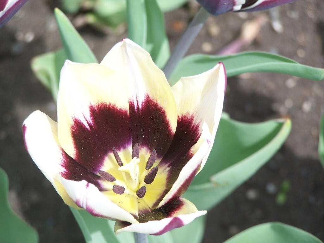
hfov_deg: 10.5
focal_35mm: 189
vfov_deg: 7.9
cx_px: 162
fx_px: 1769
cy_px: 122
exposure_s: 1/400
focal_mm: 31.3
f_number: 3.2
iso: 80
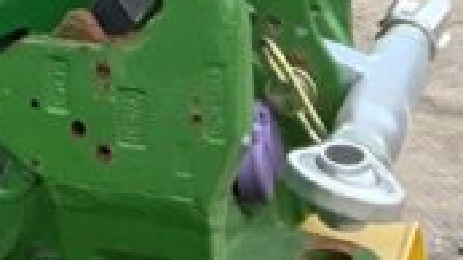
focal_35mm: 187
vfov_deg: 5.9
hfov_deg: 10.3
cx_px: -573
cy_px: -579
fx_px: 2294
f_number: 1.8
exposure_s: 1/1195
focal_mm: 3
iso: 16
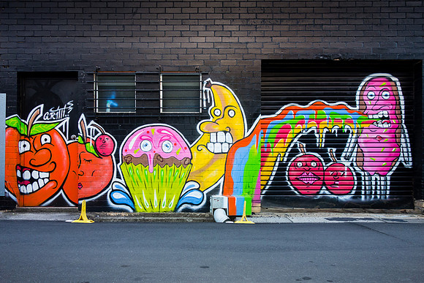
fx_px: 342
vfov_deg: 45.0
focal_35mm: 29
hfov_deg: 63.6
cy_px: 142
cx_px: 212
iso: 400
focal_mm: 10.91
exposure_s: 1/100
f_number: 2.5
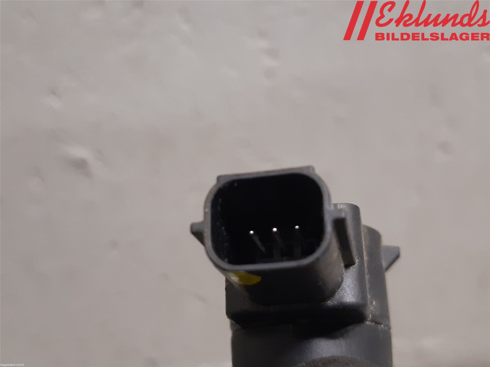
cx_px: 245
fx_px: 368
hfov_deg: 67.3
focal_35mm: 26
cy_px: 184
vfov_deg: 53.1
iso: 200
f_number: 1.7
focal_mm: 3.93
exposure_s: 1/33
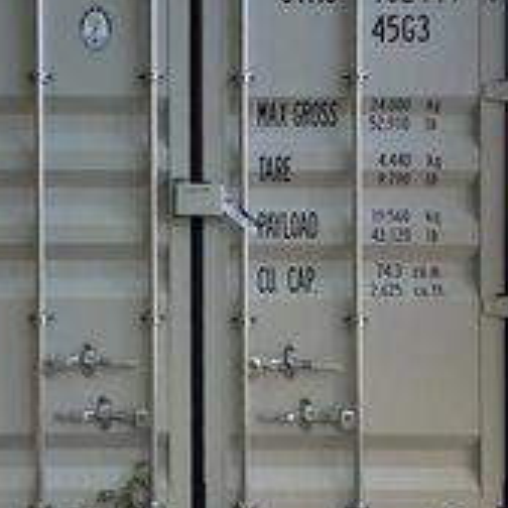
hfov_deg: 28.0
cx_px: 178
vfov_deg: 28.0
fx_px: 1013
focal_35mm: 61
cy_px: 178
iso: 40
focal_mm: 3
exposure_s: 1/122
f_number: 1.8
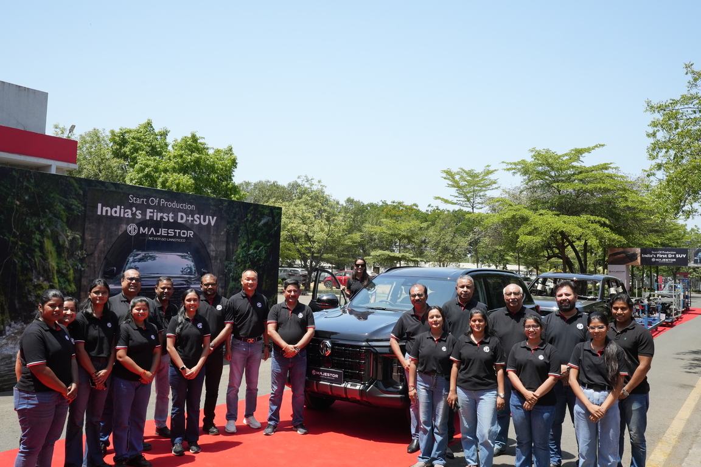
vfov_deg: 43.6
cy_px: 234
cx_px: 350
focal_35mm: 30
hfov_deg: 61.9
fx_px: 584
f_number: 13
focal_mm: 20
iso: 400
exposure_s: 1/125
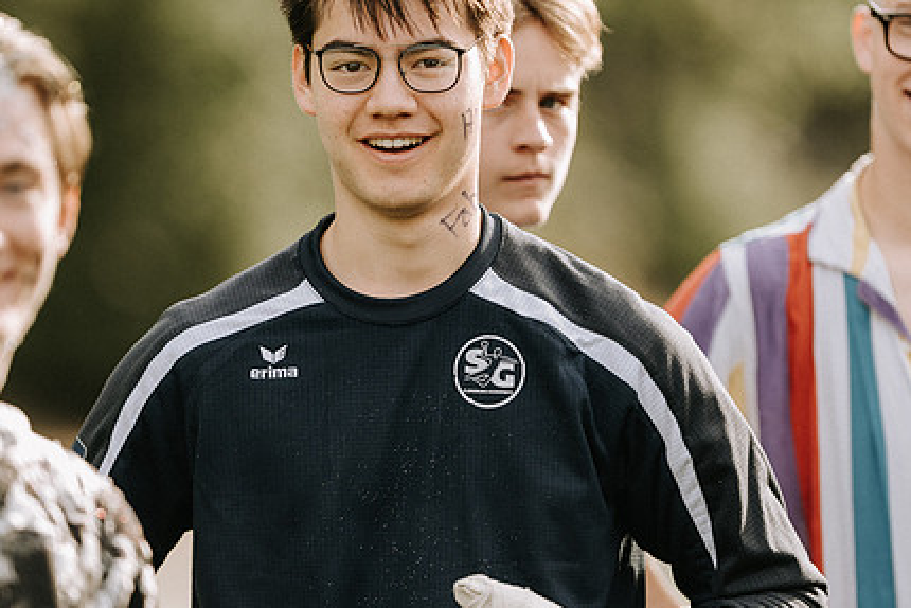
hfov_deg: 7.6
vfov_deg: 5.1
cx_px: 326
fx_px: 6834
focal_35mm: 270
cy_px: 308
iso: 110
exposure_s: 1/400
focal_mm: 200
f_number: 2
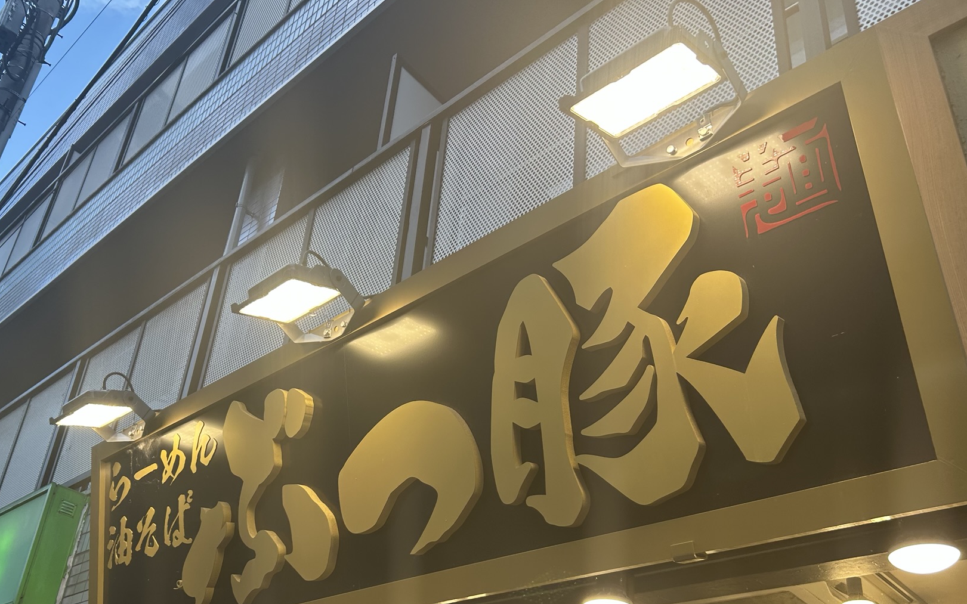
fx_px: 896
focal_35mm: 34
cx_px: 428
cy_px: 443
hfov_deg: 56.6
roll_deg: -7.0
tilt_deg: +27.5
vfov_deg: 36.5
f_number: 1.5
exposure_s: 1/197
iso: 40
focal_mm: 5.7
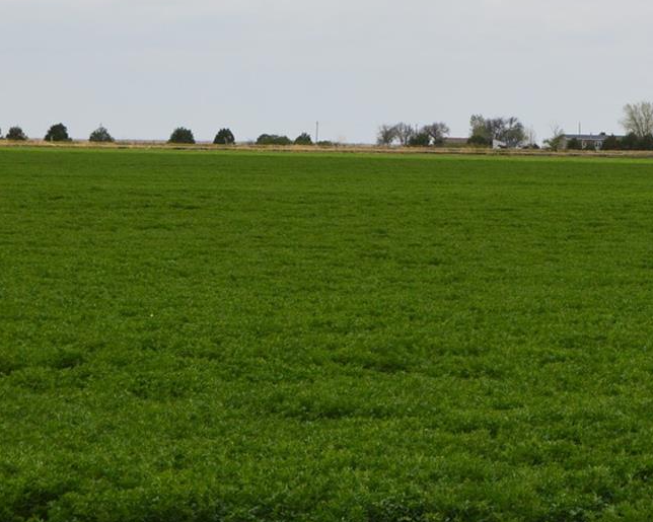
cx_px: 679
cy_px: 108
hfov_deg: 10.0
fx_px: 3713
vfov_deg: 8.0
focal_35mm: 192
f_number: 11
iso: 320
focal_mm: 55
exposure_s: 1/500
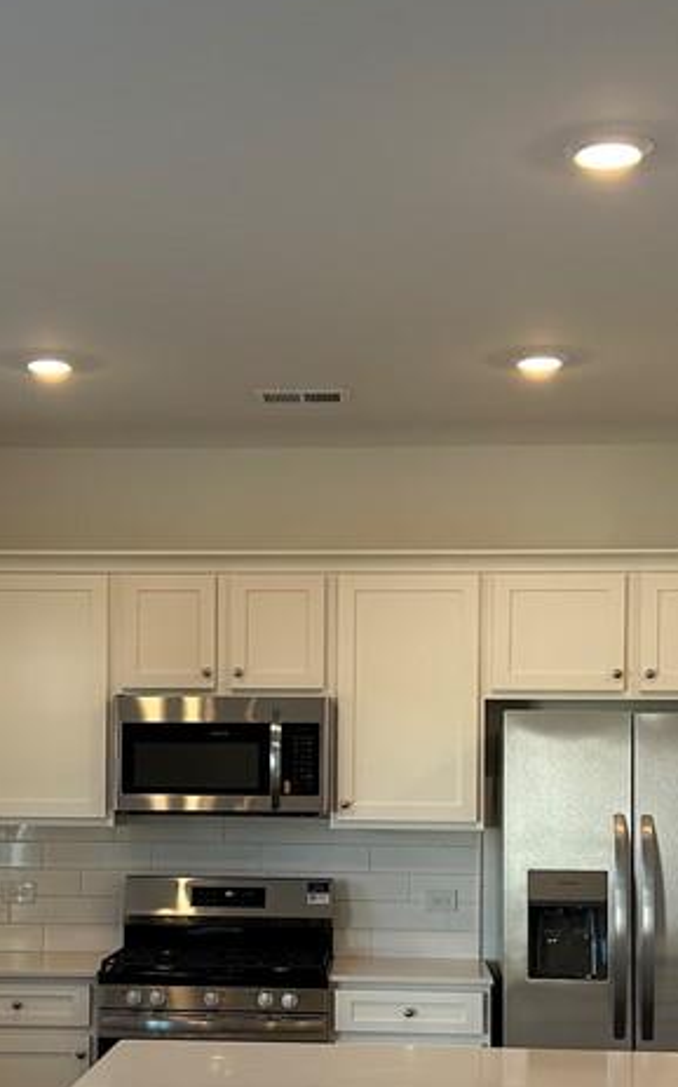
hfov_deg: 21.2
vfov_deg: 33.1
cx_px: 244
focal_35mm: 61
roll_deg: -0.1
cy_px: 758
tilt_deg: +0.9
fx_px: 1805
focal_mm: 5.7
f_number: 1.5
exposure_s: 1/120
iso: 50
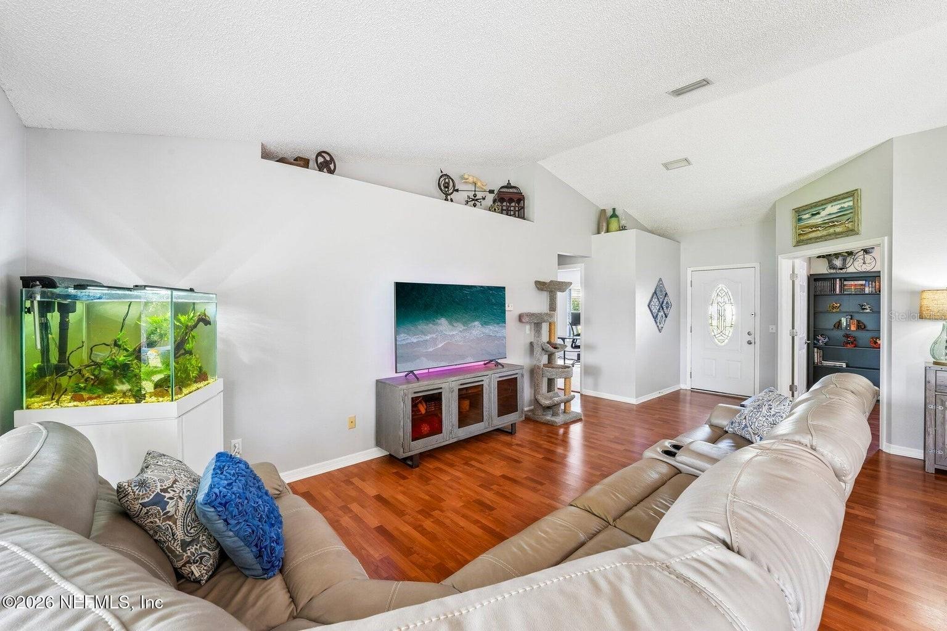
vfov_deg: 81.2
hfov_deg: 104.3
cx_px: 474
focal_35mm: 14
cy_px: 316
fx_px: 368
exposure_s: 1/2
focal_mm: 14
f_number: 11
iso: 100
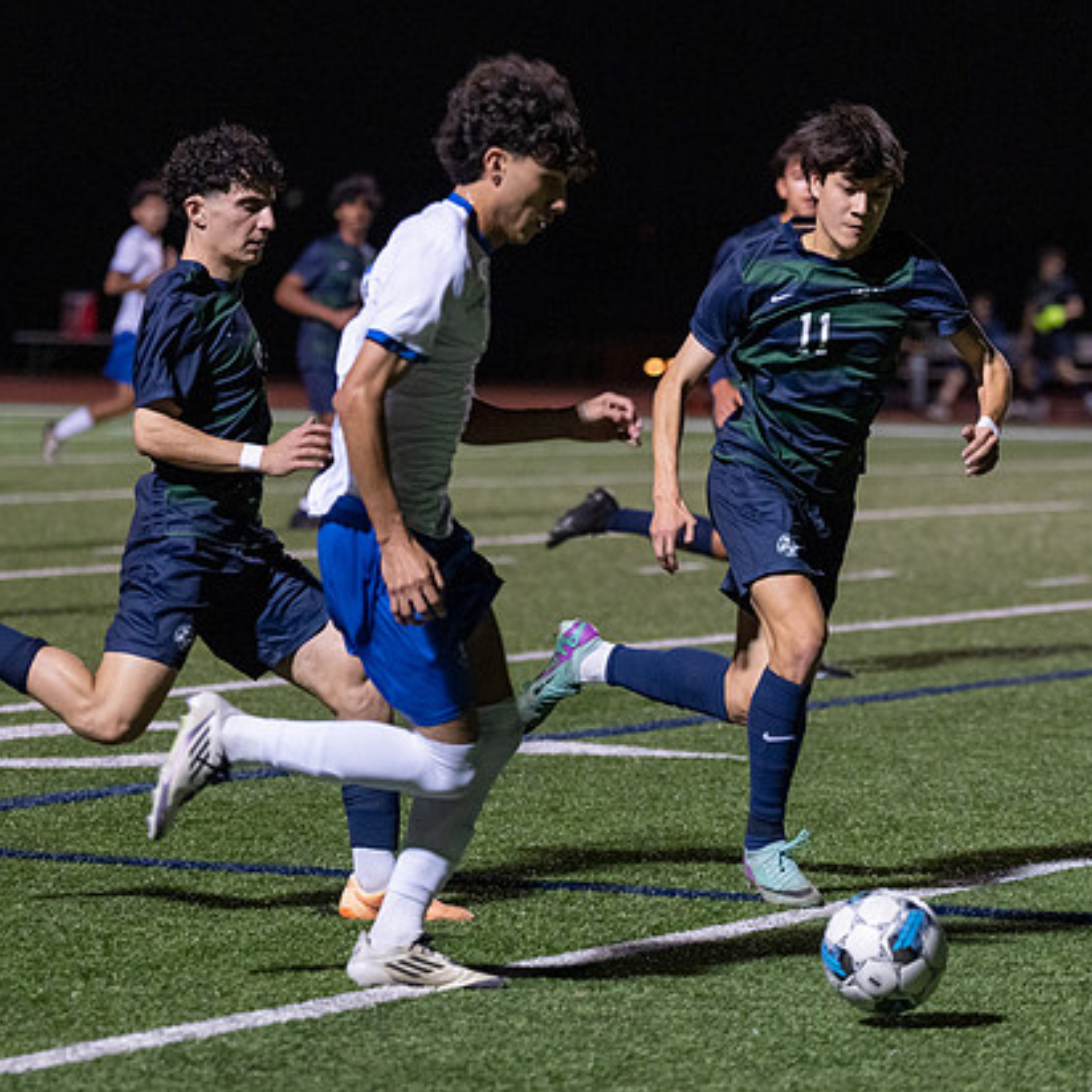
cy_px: 619
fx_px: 6603
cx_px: 656
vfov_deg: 9.5
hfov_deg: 9.5
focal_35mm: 185
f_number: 2.8
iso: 2500
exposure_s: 1/1250
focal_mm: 115
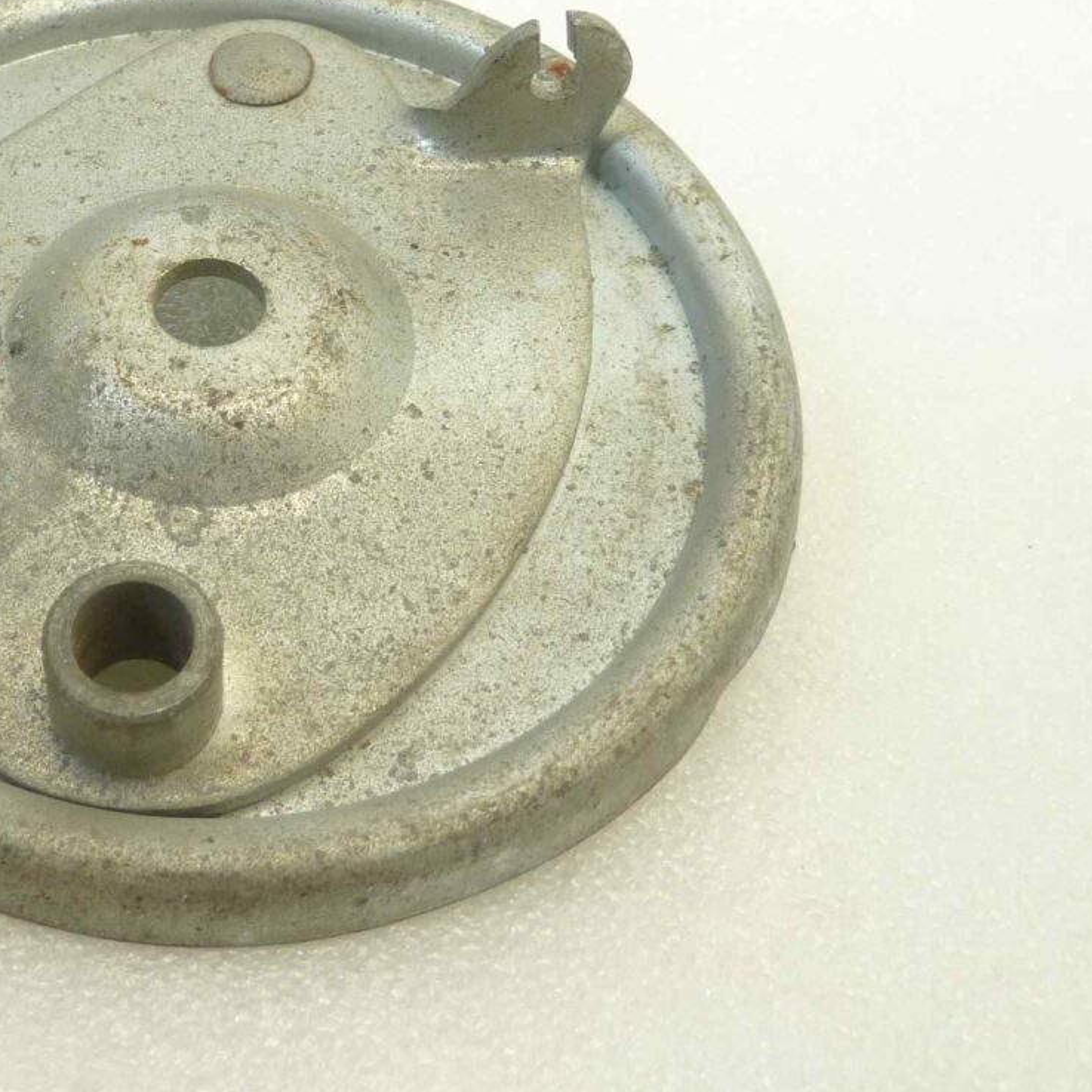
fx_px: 1606
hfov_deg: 36.0
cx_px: 184
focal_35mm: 45
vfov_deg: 36.9
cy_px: 304
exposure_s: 1/20
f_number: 3.3
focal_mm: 4.1
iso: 80
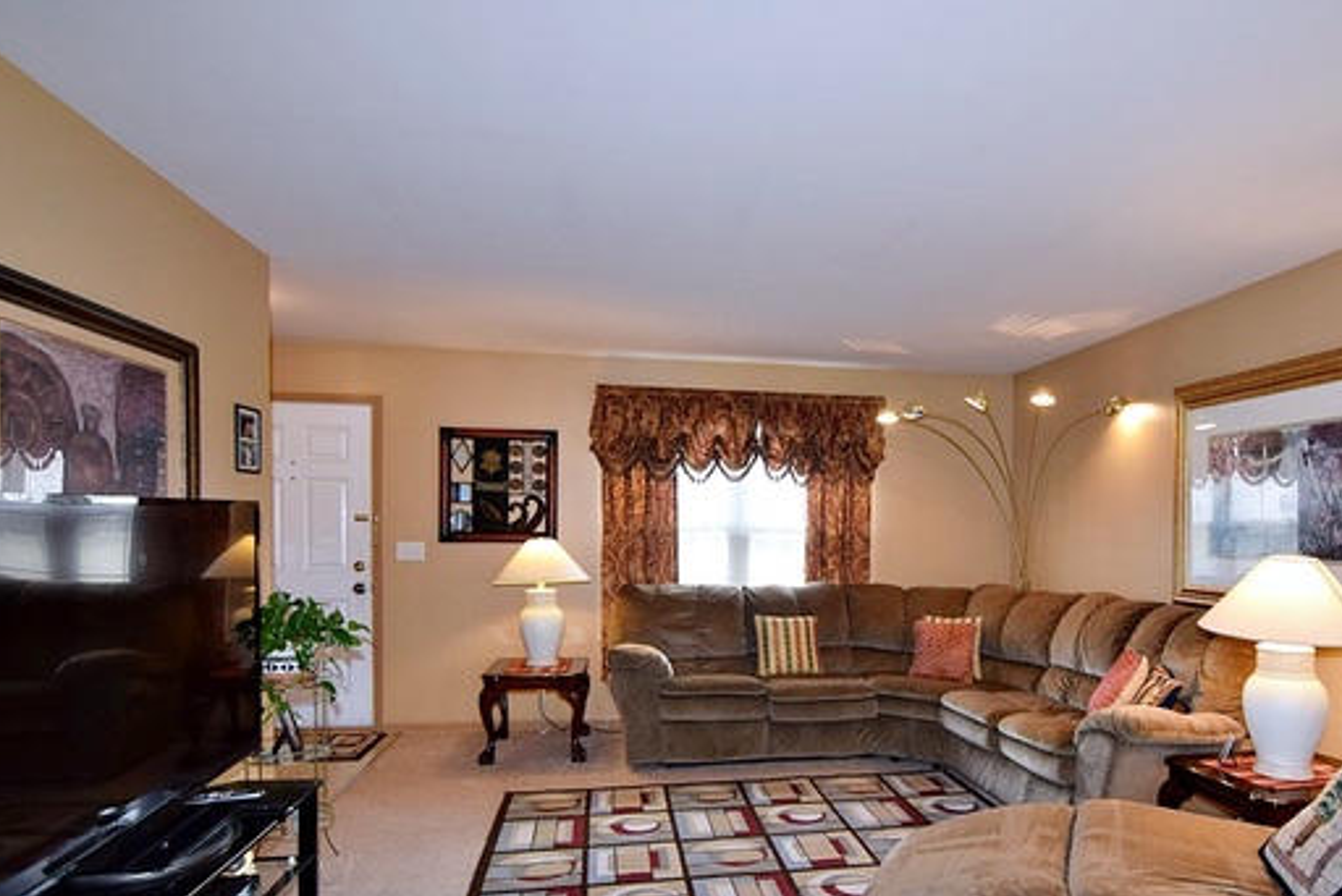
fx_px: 769
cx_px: 797
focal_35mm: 21
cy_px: 557
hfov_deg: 81.3
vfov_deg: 59.7
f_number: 5
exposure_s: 1/100
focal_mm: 11
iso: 800
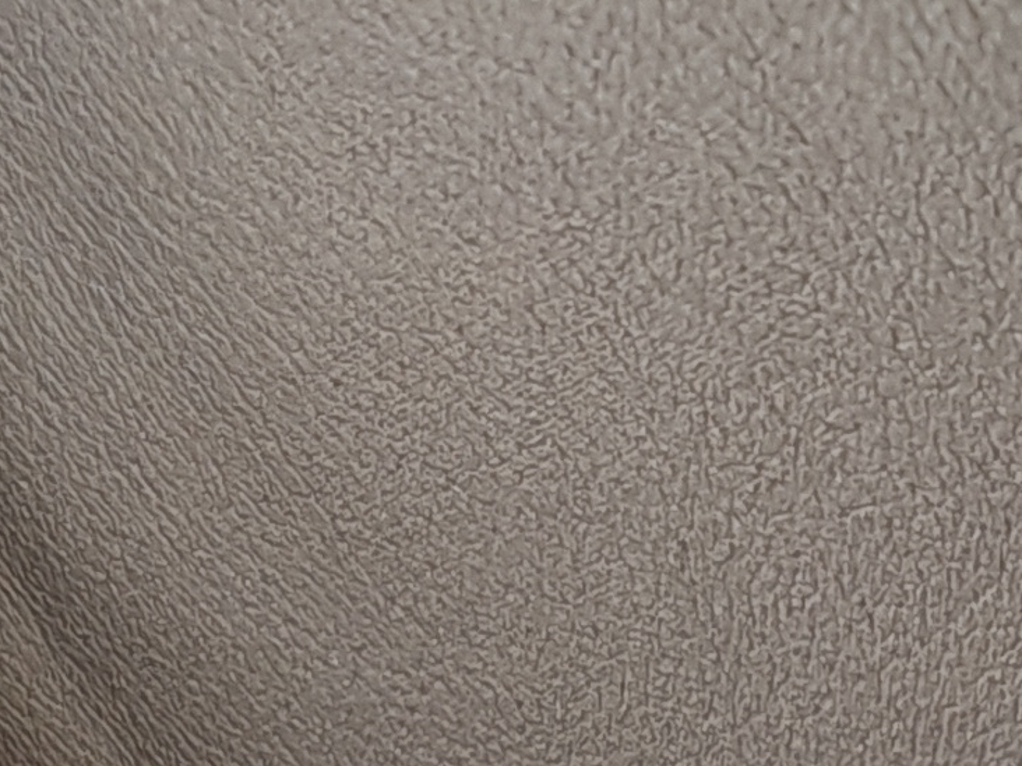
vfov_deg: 8.5
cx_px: 630
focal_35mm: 151
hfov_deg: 13.1
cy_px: 2118
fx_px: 4458
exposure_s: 1/50
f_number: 1.9
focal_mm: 6.67
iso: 800
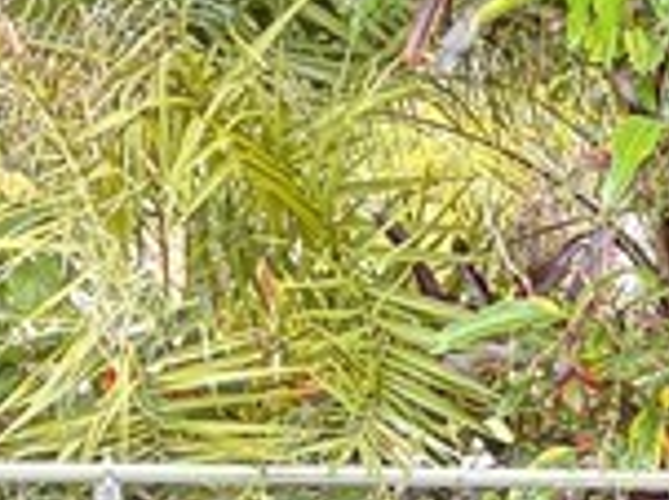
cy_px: 752
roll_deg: -0.6
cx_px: 168
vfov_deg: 8.2
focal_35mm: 176
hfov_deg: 11.2
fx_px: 3399
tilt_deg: -7.8
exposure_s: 1/121
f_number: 1.6
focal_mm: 5.96
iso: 64
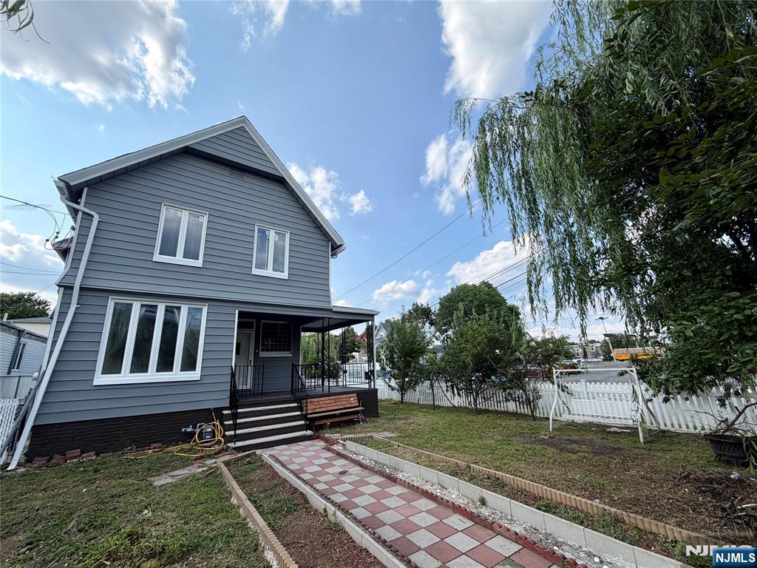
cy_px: 284
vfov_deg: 85.7
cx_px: 378
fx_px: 306
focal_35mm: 14
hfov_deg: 102.1
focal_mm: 2.22
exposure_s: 1/770
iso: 25
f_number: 2.2
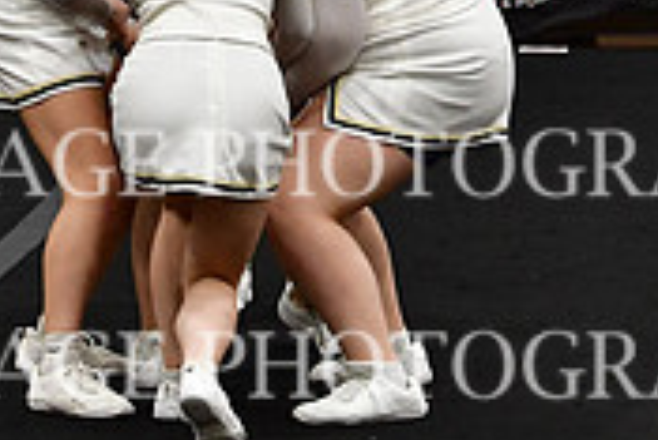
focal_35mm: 470
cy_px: -342
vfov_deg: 2.9
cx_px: 171
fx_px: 8597
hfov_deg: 4.4
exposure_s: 1/500
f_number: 4
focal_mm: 95
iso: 4000
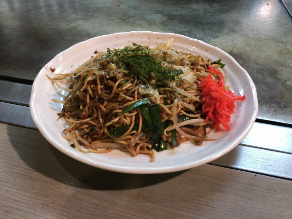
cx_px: 146
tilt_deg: -40.1
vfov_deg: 49.7
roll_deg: -2.2
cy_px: 110
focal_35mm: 28
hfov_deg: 63.4
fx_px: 236
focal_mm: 3.99
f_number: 1.8
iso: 80
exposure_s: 1/30
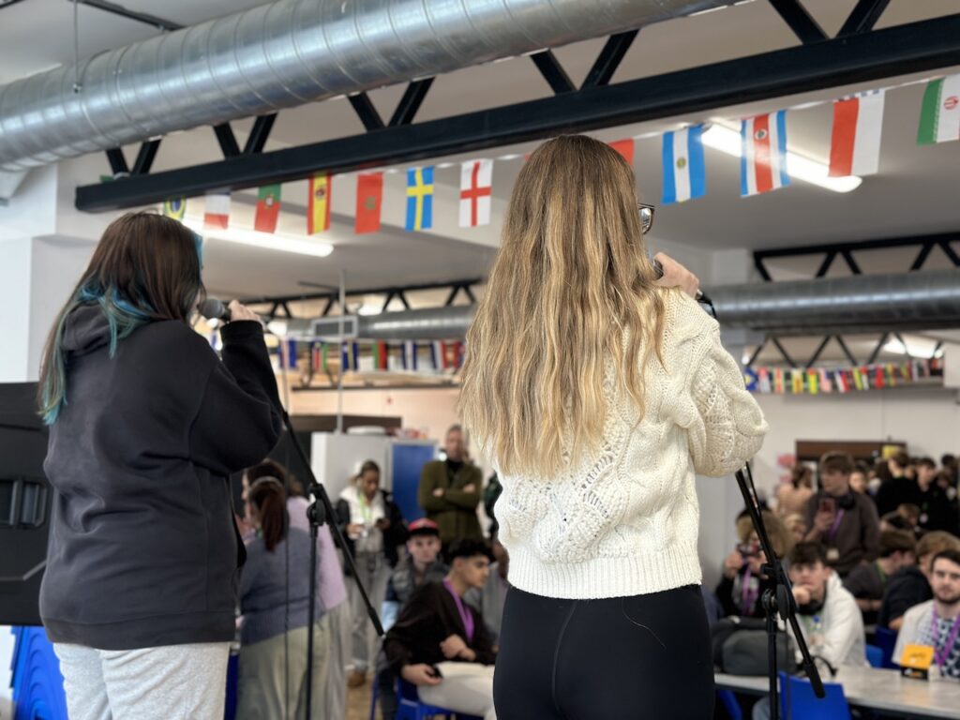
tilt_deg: +4.4
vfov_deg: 30.3
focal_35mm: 48
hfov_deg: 39.7
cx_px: 480
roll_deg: -1.4
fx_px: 1331
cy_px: 360
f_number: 1.78
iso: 160
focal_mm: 6.86
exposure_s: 1/100
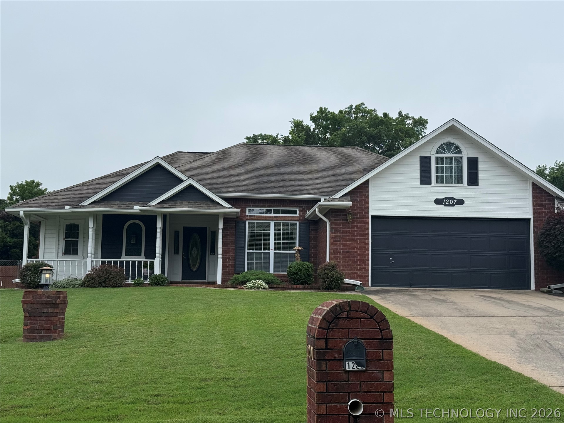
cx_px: 282
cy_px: 212
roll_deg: -1.3
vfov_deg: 30.3
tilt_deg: +6.2
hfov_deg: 39.7
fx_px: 782
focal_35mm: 48
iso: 64
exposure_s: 1/3891
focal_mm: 6.76
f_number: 1.78
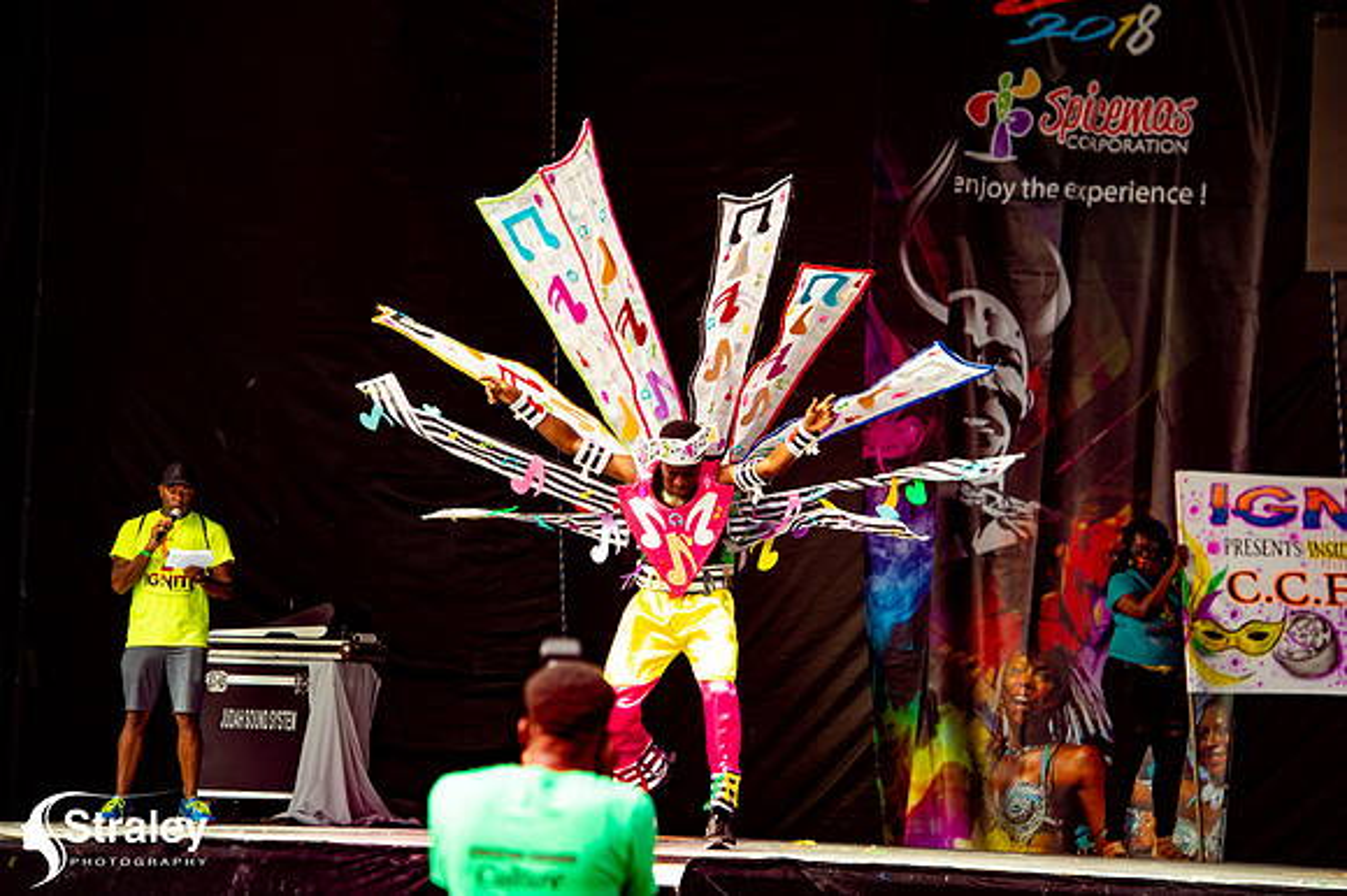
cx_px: 674
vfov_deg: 8.8
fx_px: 5796
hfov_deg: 13.3
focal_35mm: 155
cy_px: 448
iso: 160
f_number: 5.6
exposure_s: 1/200
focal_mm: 155
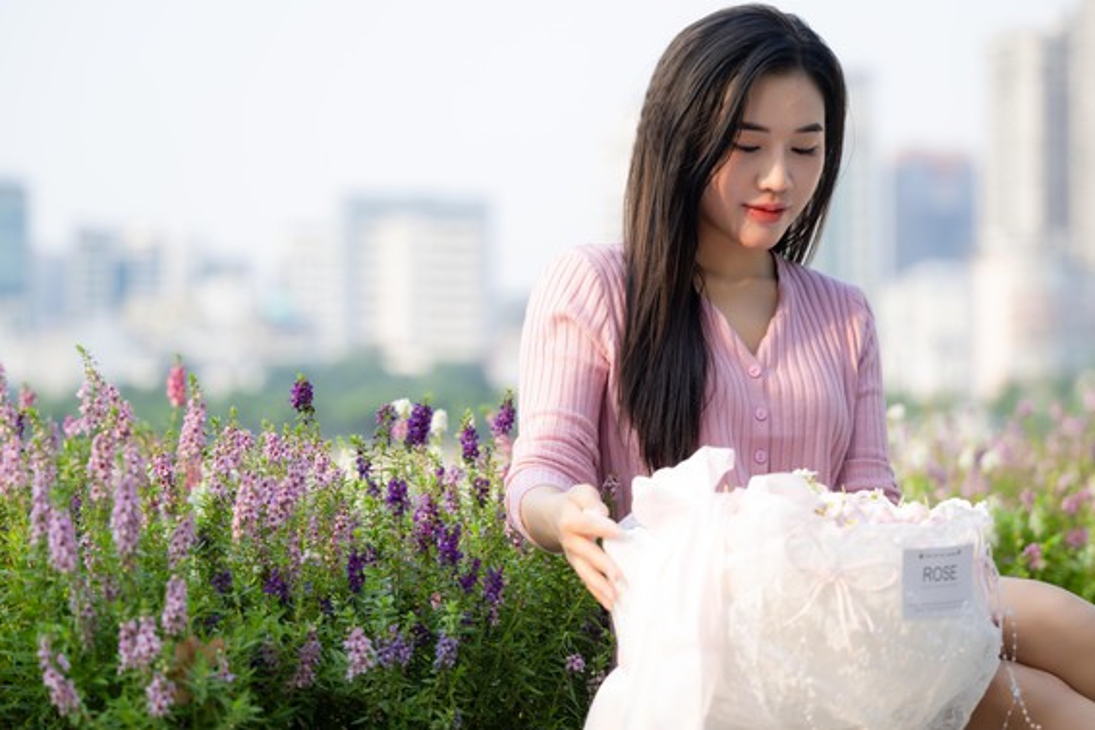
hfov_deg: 18.1
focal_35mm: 113
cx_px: 556
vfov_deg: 12.1
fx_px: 3437
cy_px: 330
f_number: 3.2
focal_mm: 97
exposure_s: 1/400
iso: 160
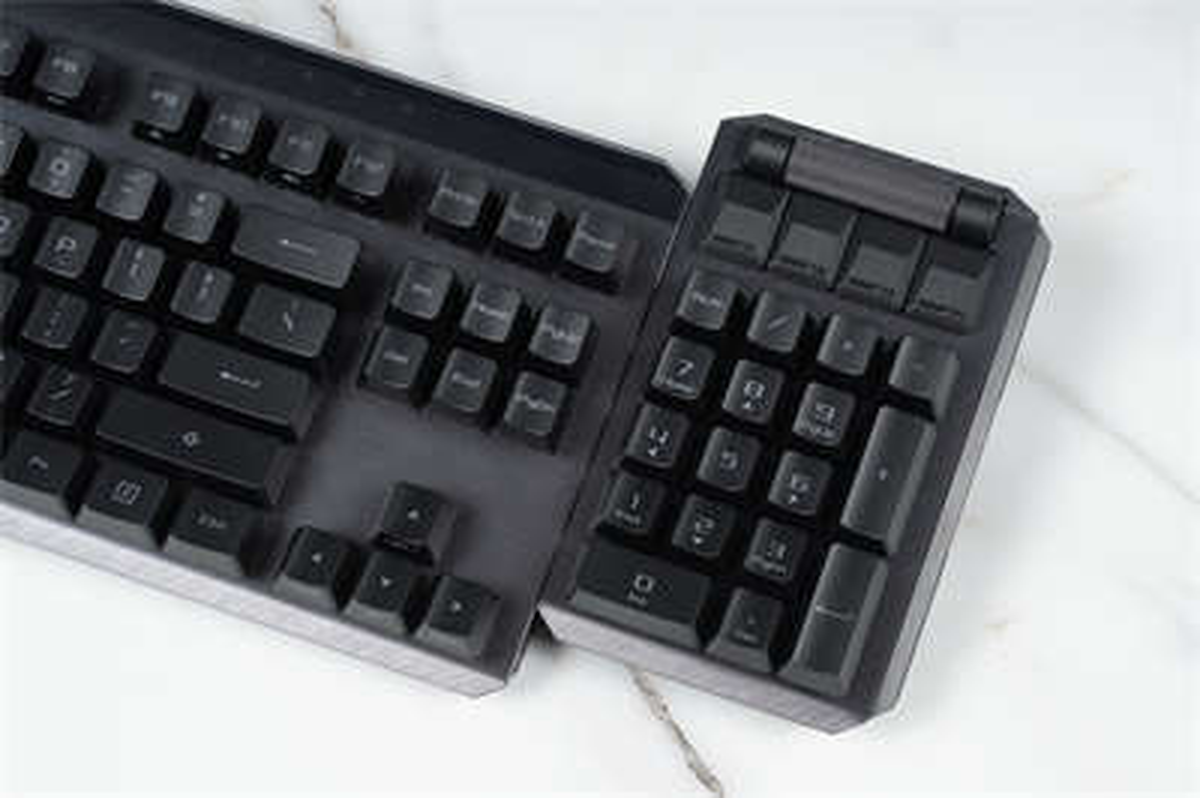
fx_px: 2798
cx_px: 600
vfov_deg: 16.2
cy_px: 399
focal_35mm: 84
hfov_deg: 24.2
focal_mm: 56
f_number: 11
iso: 200
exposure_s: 1/160
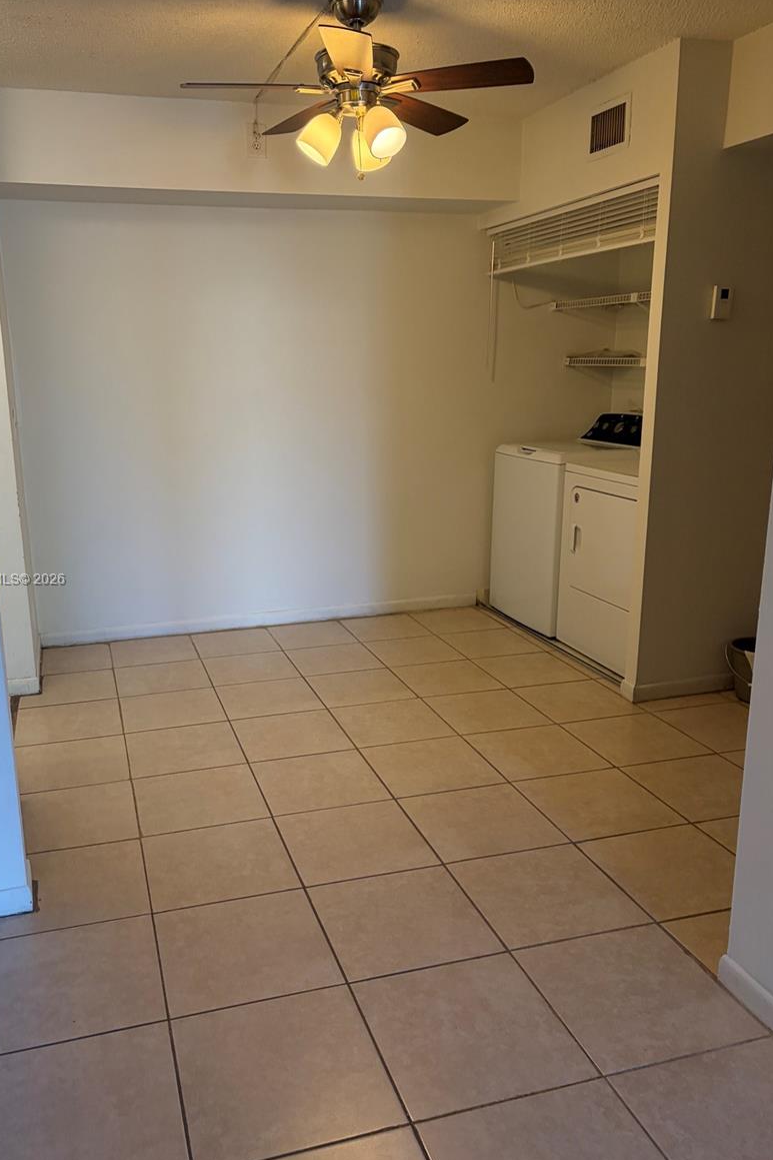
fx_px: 901
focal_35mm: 28
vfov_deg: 65.5
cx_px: 330
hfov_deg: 46.3
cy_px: 581
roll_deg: +1.9
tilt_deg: -13.2
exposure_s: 1/120
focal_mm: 5.96
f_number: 1.6
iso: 160
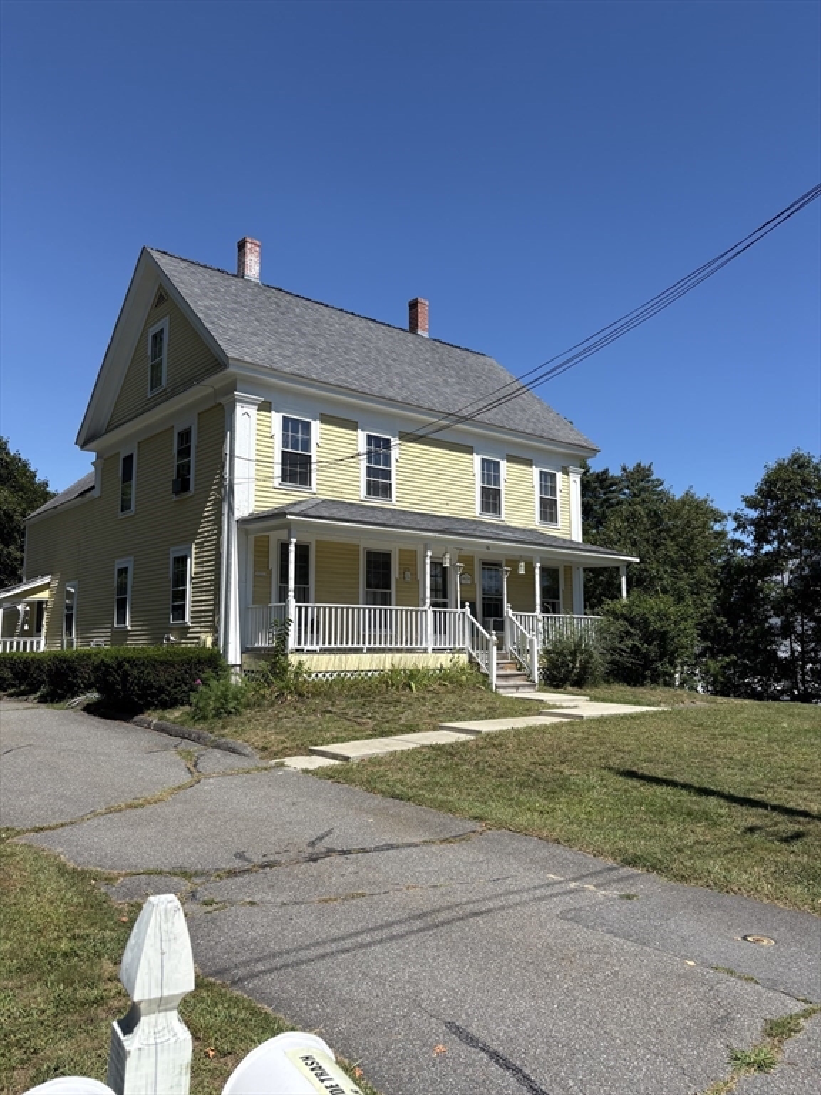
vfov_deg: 67.3
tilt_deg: +5.6
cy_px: 548
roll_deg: -1.8
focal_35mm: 26
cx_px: 410
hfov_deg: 53.1
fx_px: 822
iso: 50
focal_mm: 5.96
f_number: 1.6
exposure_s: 1/4608
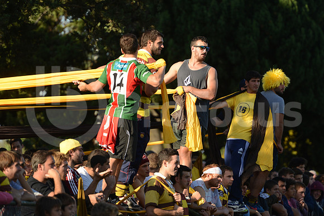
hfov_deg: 7.6
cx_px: 162
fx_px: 2430
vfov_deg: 5.1
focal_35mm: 270
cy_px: 108
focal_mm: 270
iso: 400
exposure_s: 1/1000
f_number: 4
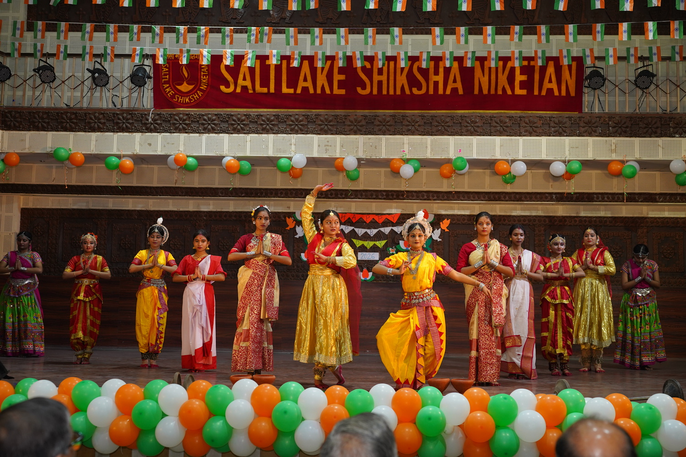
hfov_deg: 46.4
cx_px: 343
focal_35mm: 42
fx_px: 800
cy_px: 228
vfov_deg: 31.9
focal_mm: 42
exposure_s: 1/100
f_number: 4.5
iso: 1000
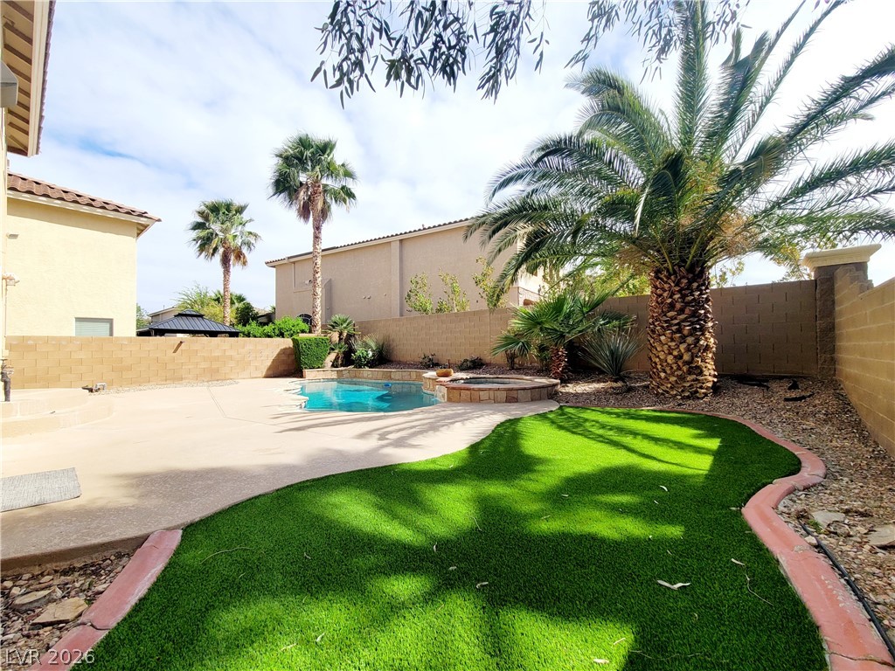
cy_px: 336
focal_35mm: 13
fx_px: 336
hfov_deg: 106.2
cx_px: 448
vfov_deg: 89.9
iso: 50
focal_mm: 2.2
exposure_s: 1/1667
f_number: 2.2
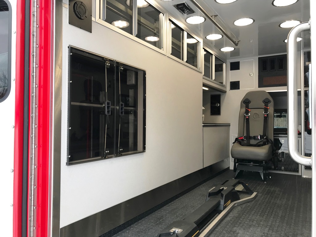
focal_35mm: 28
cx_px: 158
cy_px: 118
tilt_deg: +1.1
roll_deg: -1.1
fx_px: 256
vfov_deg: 49.7
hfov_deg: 63.4
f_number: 1.8
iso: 25
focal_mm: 3.99
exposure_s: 1/108
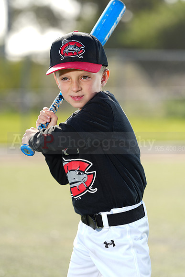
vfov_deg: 10.3
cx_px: 92
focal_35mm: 200
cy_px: 138
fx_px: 1541
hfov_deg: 6.9
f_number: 4.5
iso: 64
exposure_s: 1/250
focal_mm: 200
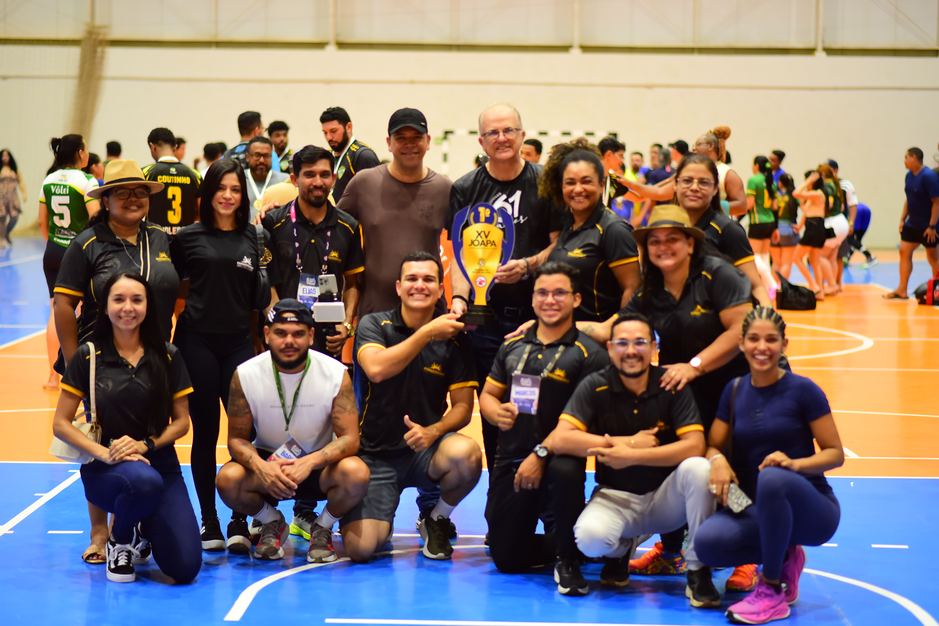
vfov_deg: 16.1
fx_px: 2217
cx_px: 470
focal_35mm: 85
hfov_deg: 23.9
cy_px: 313
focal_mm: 85
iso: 1250
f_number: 2
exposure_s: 1/500
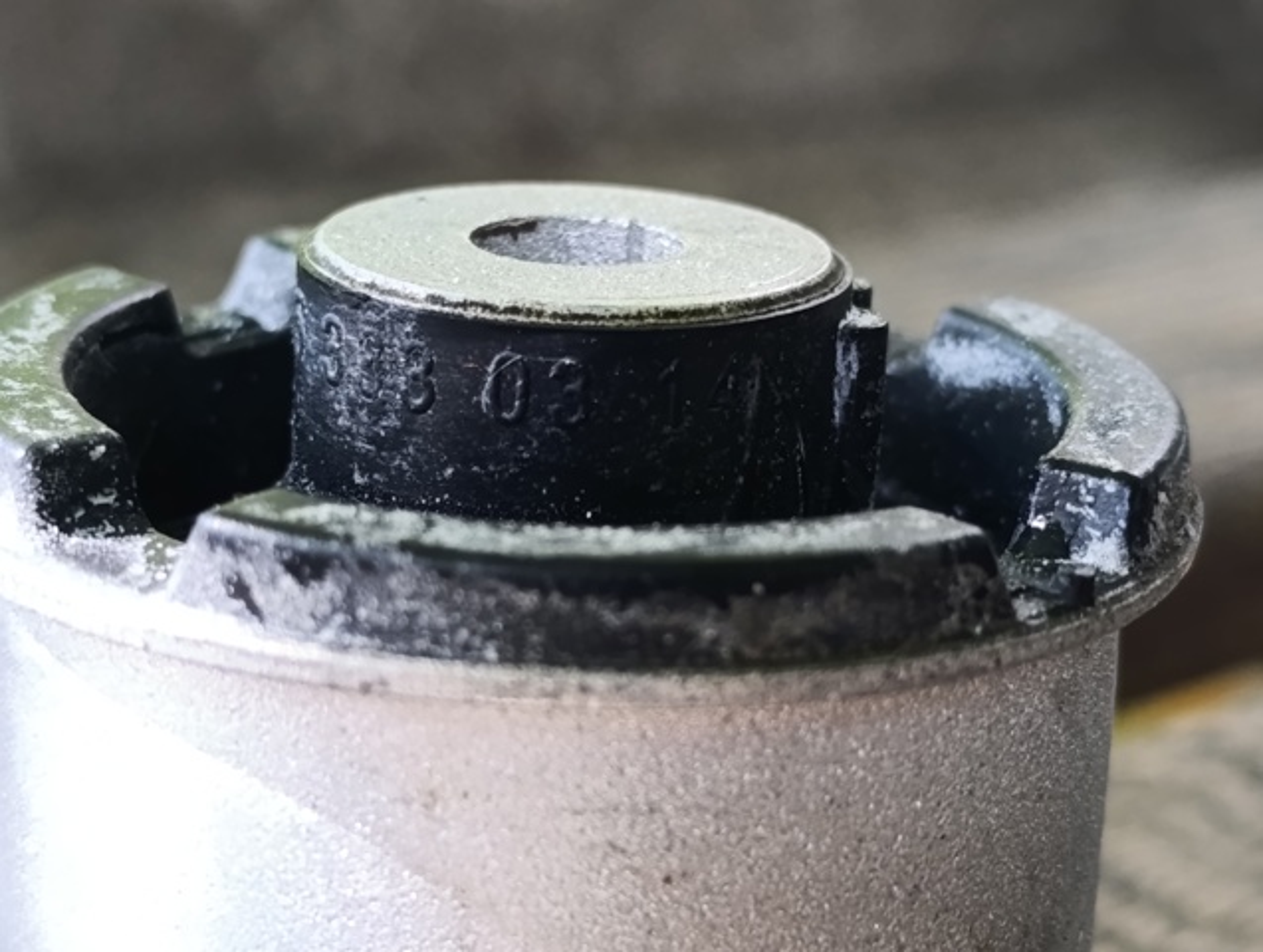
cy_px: 476
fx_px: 841
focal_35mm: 23
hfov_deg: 73.8
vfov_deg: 59.0
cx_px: 632
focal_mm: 6.14
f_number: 1.6
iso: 640
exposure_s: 1/100
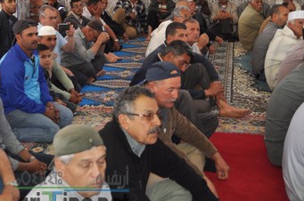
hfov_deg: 31.8
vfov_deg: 21.6
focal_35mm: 62
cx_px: 72
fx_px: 523
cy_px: 52
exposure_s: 1/125
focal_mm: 22
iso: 500
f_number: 3.5
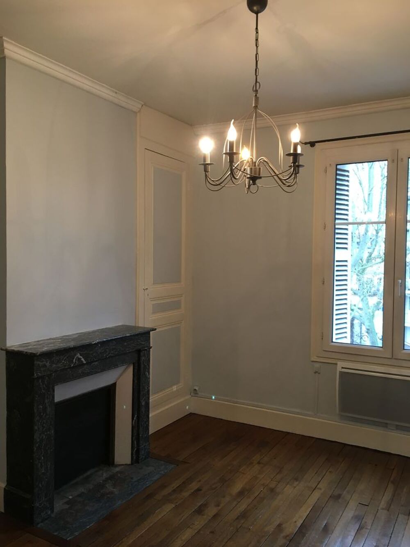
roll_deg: -1.3
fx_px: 458
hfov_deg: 48.2
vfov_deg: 61.7
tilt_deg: -2.3
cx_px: 205
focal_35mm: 29
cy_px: 274
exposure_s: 1/33
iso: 125
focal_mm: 4.15
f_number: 2.2
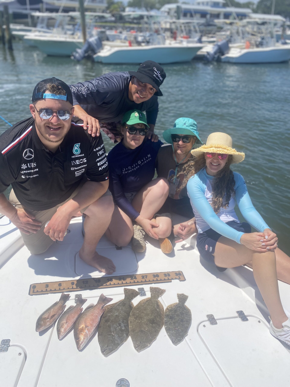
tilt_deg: -28.9
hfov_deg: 53.1
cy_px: 194
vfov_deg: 67.3
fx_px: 290
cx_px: 145
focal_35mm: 26
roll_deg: -2.3
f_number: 1.8
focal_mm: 4.25
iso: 32
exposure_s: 1/4274
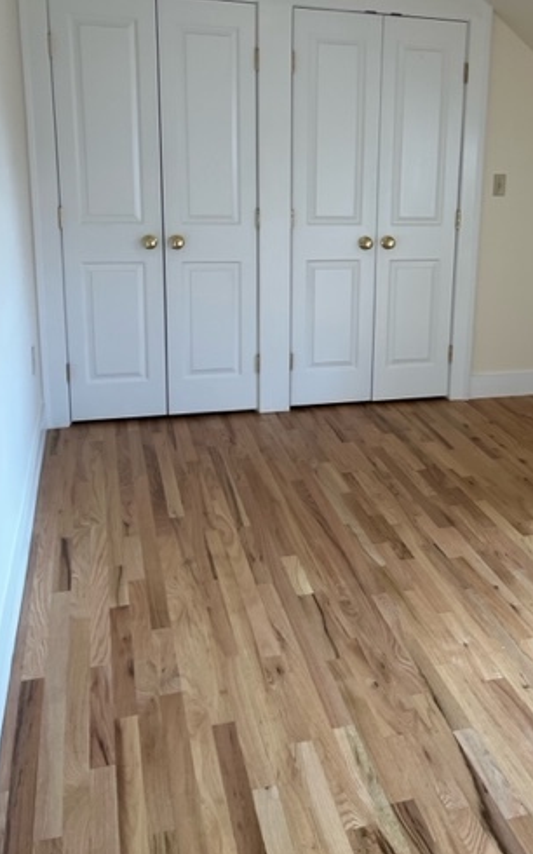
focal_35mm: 36
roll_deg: -2.6
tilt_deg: -14.2
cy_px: 333
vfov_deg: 53.6
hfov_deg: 34.7
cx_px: 385
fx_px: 837
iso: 100
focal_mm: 5.1
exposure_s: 1/120
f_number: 1.6
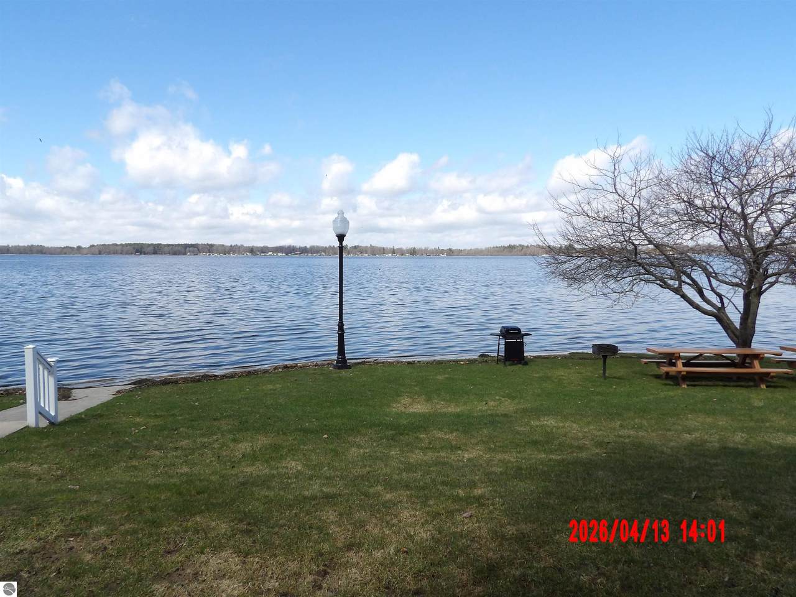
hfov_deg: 71.6
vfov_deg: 56.8
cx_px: 398
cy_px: 298
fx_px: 552
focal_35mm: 24
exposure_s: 1/499
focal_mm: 4.3
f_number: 4.6
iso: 100
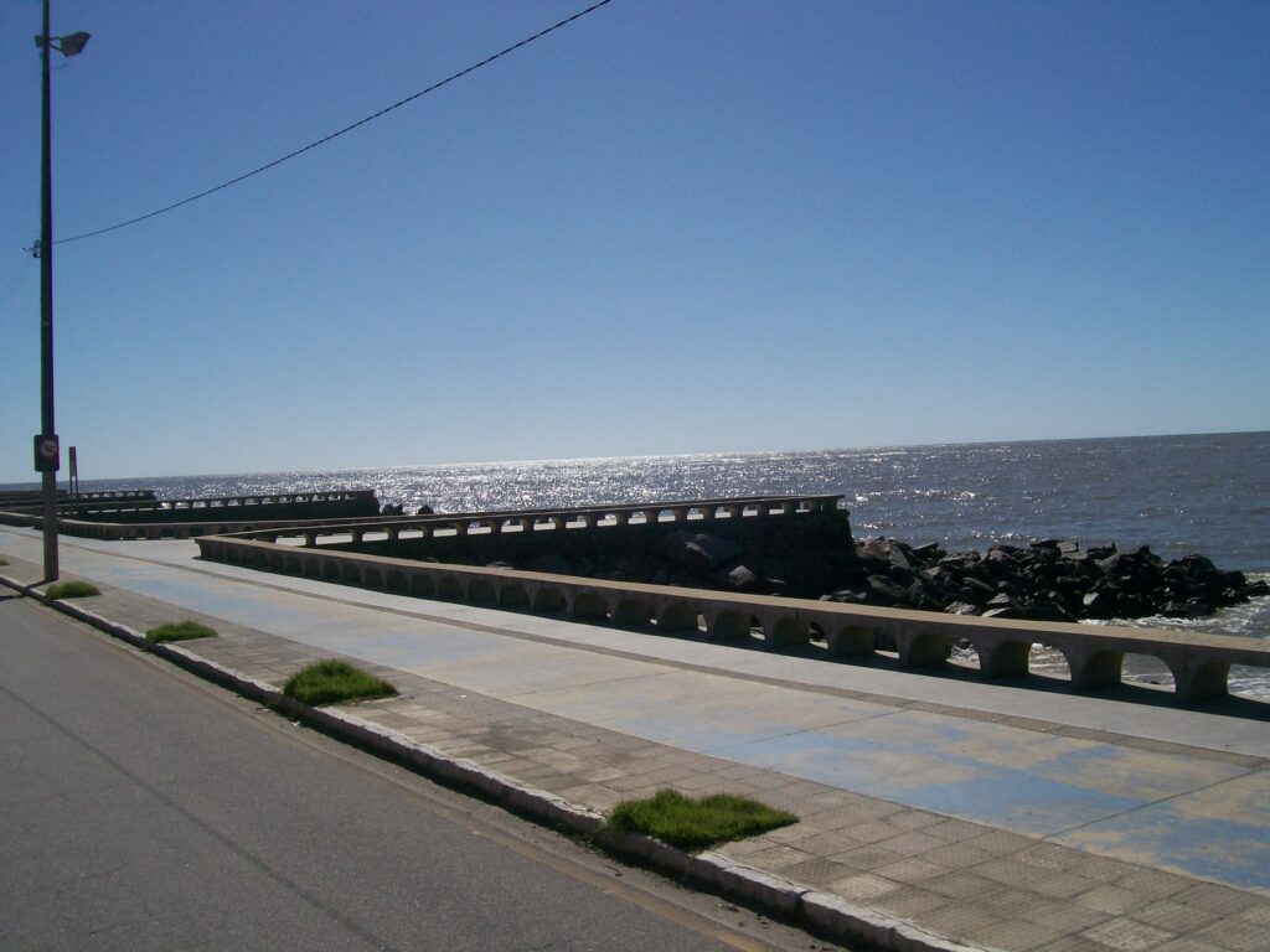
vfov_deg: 39.7
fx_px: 1321
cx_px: 635
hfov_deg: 51.4
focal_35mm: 36
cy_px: 476
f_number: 4.8
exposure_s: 1/1401
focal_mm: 6
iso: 80
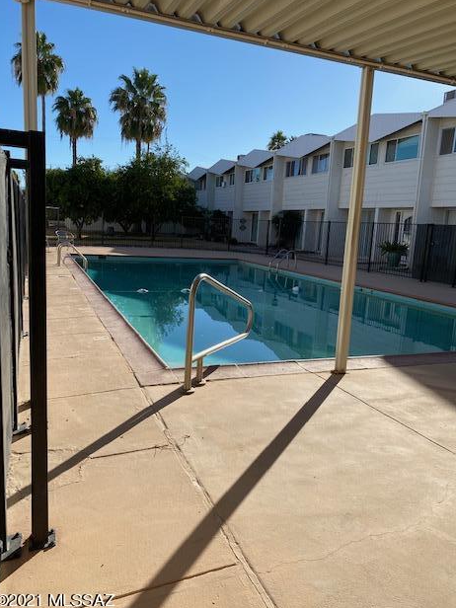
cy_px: 311
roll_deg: -2.6
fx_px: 474
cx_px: 227
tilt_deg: -9.5
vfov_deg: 65.3
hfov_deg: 51.4
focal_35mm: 27
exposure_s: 1/3040
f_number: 1.8
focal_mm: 4.25
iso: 32
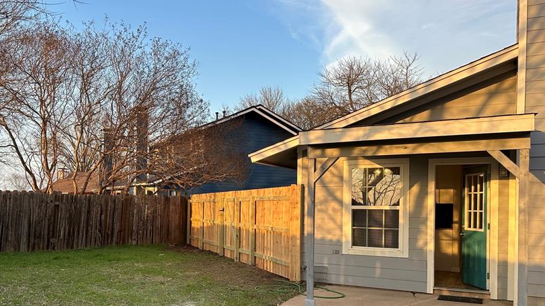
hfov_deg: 58.8
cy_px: 205
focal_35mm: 33
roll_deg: -2.1
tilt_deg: +0.5
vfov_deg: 35.3
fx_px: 477
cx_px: 208
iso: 80
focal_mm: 6.86
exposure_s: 1/836
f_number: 1.78
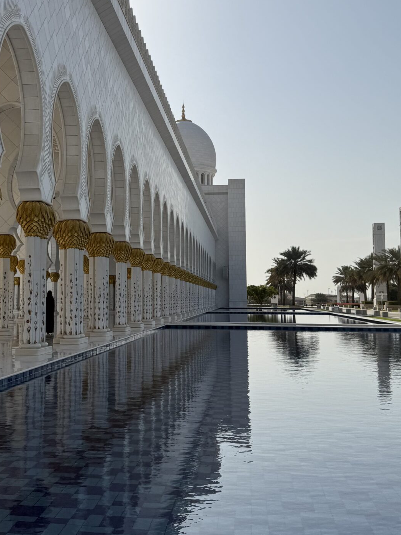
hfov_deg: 32.6
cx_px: 131
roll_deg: +2.6
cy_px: 237
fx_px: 680
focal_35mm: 44
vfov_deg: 42.9
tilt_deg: +9.1
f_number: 1.78
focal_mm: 6.76
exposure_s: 1/11905
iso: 80
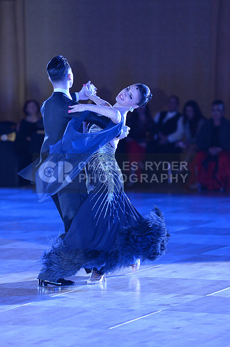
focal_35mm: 200
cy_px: 174
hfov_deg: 6.8
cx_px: 115
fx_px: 1922
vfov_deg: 10.3
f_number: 4
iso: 4000
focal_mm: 200
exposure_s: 1/250
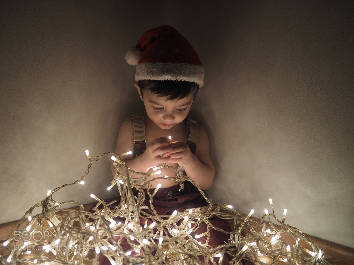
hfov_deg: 54.0
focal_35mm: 34
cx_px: 177
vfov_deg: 41.8
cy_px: 132
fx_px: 348
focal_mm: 17
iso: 200
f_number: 1.8
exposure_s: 1/80
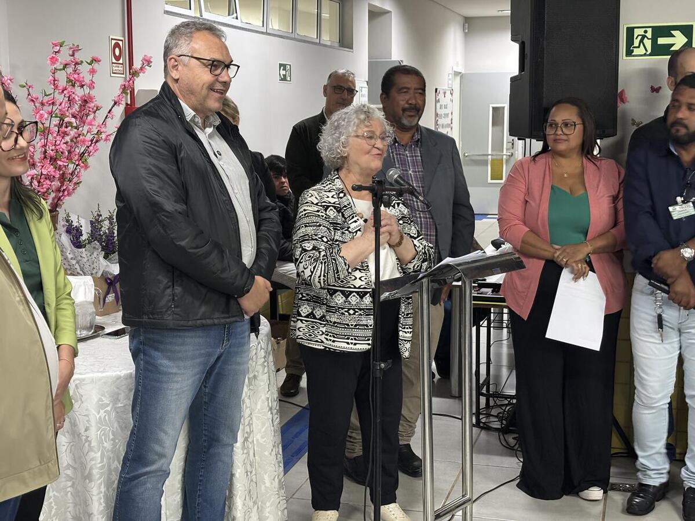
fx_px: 1044
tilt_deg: -9.5
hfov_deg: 36.8
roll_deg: +0.5
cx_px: 348
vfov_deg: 28.0
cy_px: 260
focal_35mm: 52
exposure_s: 1/30
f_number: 1.6
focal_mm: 5.96
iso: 250
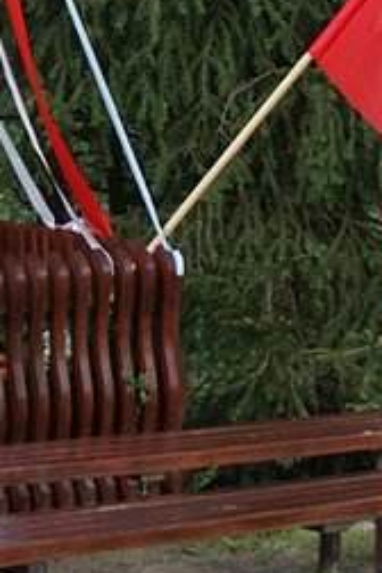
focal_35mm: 161
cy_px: -48
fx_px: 2562
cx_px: -7
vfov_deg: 12.6
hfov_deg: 8.5
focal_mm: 30
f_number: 5
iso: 100
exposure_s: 1/60
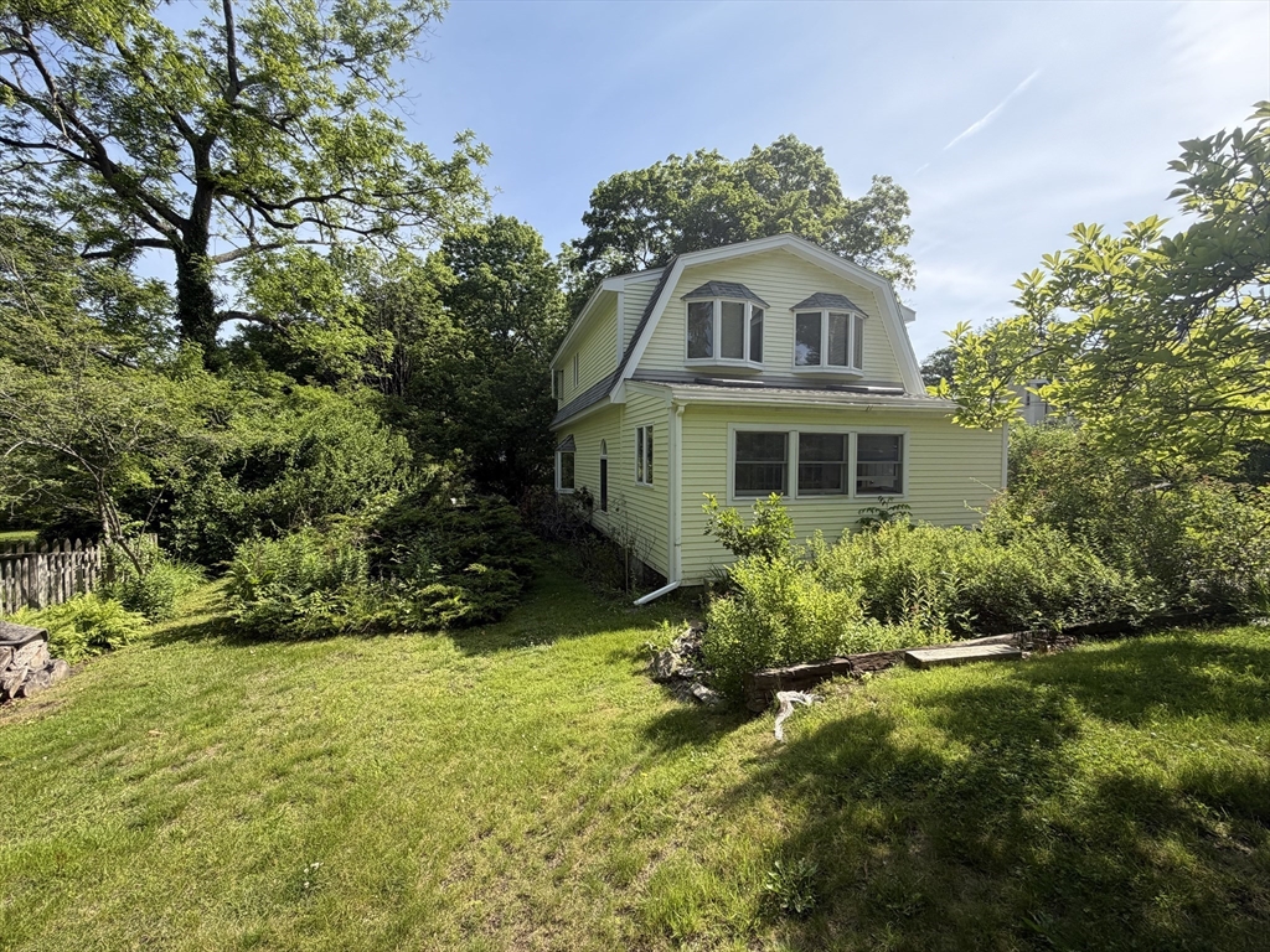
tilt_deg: -2.0
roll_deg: +0.6
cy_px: 476
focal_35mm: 14
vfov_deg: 85.7
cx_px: 635
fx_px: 514
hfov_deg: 102.1
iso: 40
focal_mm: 2.22
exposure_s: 1/770
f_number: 2.2
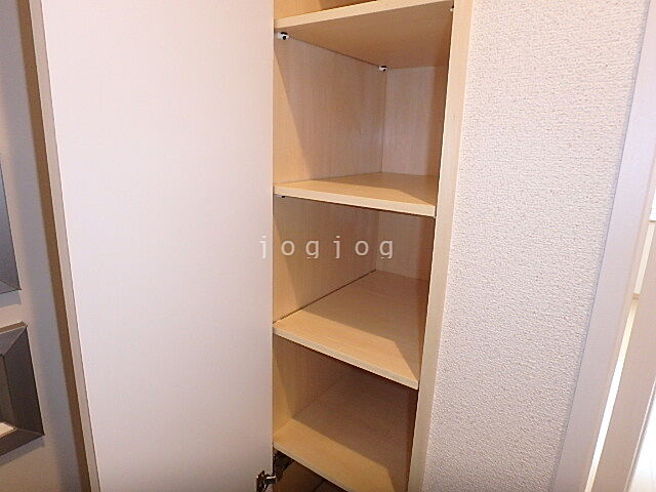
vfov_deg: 63.4
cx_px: 328
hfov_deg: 79.0
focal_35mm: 21
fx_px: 398
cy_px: 246
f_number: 3.5
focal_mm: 3.7
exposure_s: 1/30
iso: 400
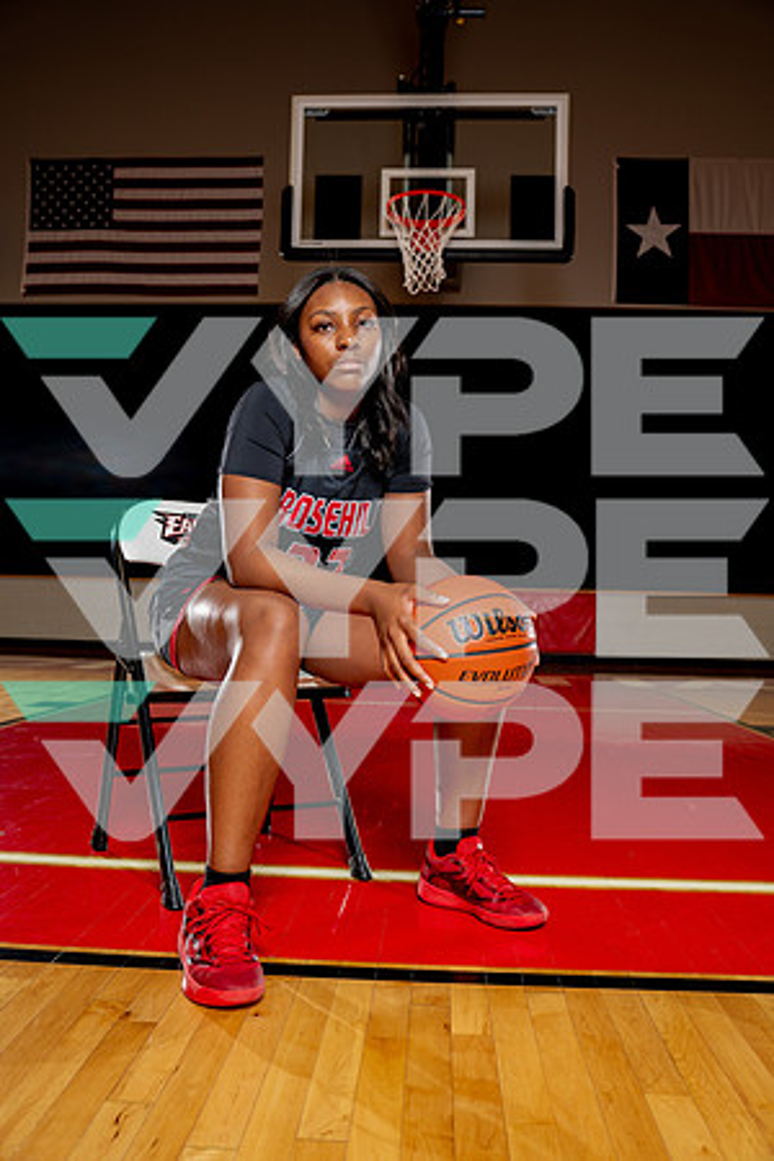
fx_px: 935
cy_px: 580
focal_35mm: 29
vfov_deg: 63.7
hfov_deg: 45.0
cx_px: 387
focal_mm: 29
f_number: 4
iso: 400
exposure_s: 1/250
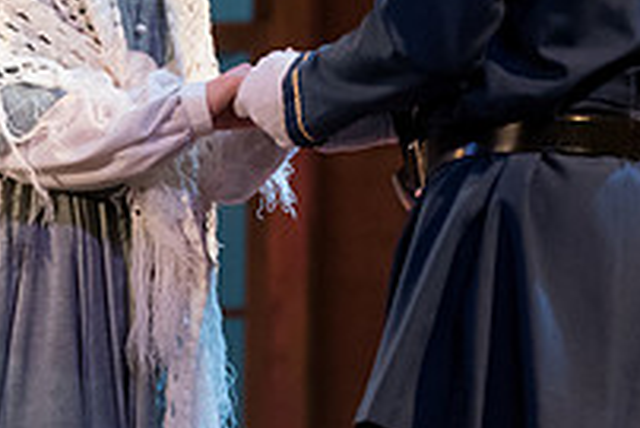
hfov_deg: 4.1
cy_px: -36
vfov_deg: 2.7
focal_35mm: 502
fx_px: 8931
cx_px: 257
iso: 5000
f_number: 4
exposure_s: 1/320
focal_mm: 175
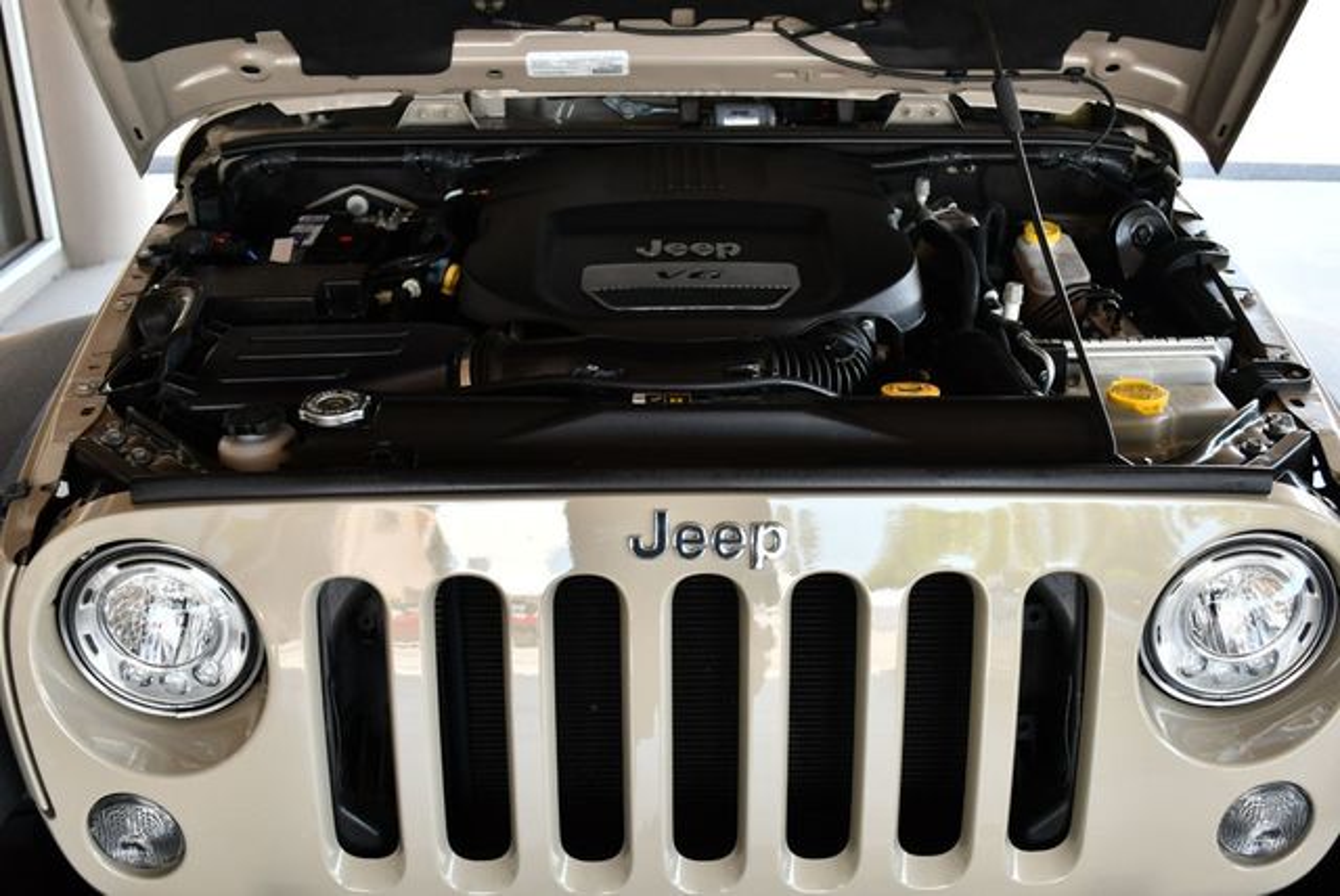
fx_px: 1341
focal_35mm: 36
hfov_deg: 53.1
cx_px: 670
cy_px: 448
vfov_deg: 36.9
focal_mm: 18
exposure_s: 1/250
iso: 400
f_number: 3.5
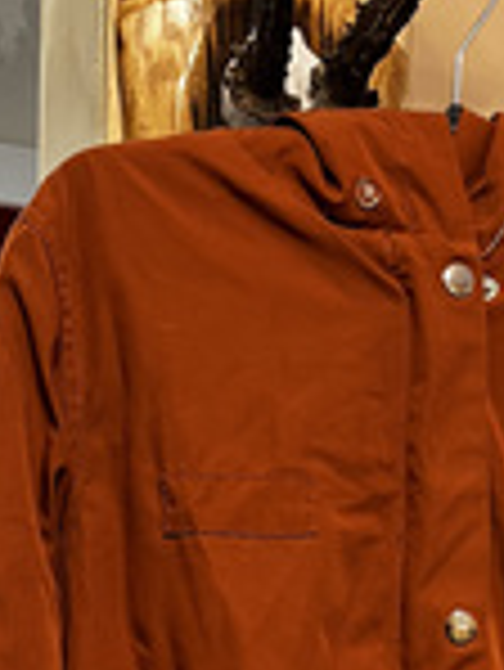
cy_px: 863
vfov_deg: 20.6
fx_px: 1687
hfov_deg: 16.9
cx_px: 358
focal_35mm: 87
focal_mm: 5.1
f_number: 1.6
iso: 160
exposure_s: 1/50
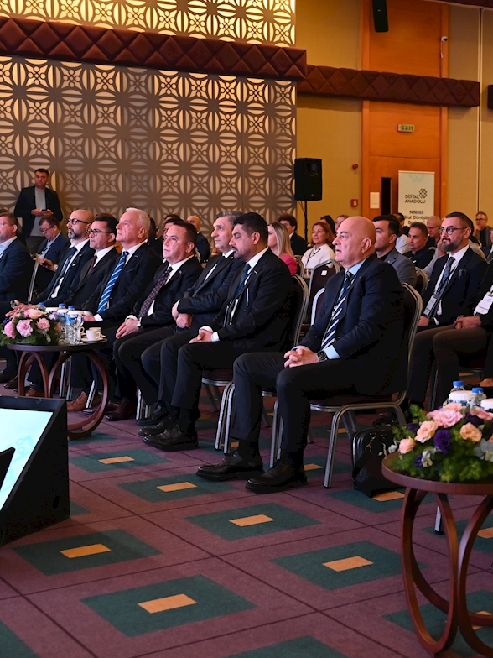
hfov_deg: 25.6
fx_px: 1063
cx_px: 395
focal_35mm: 56
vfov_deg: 34.3
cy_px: 334
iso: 2200
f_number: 4
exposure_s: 1/60
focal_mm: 38
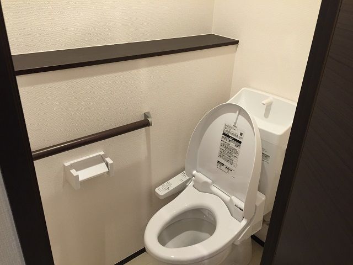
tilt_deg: -26.3
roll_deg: -2.7
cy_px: 132
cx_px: 176
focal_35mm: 29
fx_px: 296
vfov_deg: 48.2
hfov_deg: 61.7
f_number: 2.2
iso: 125
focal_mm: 4.15
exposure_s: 1/33
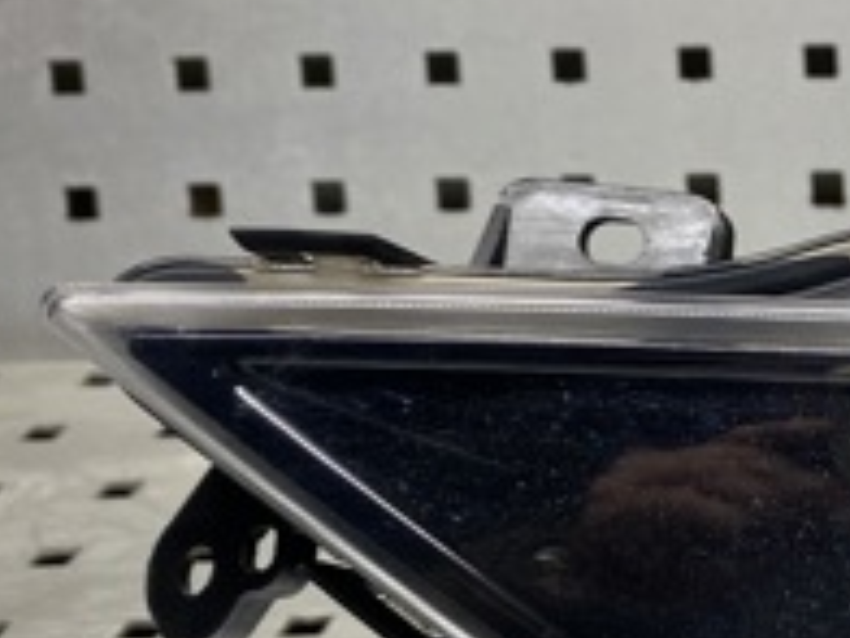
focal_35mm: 85
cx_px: 1123
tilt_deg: -26.4
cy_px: 486
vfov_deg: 17.3
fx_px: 2087
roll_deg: +0.4
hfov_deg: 20.8
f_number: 1.8
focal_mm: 4.25
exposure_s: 1/100
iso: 50
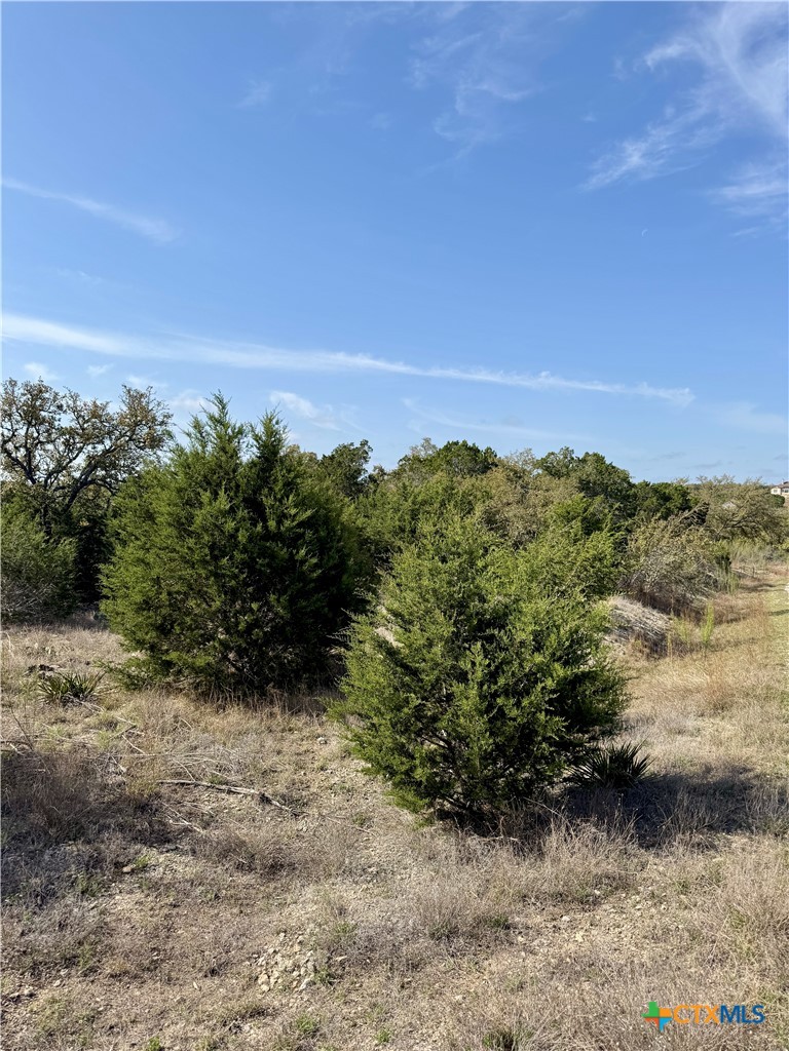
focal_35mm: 24
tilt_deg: -1.3
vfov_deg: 71.6
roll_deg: -0.6
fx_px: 729
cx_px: 394
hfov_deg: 56.8
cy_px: 526
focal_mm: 6.76
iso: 80
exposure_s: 1/4608
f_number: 1.78
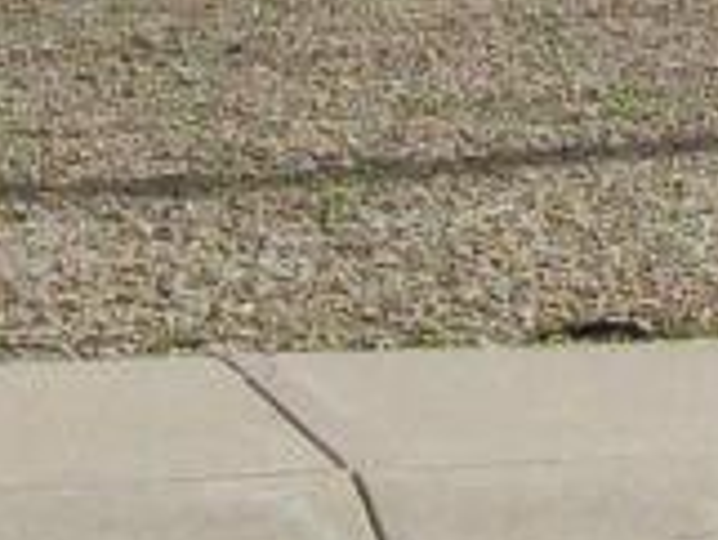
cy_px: -433
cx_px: 1204
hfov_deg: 8.4
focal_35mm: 229
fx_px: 4753
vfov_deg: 6.4
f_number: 4.8
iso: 80
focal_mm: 6
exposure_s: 1/820
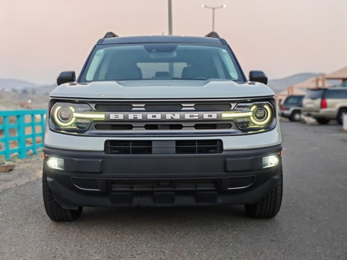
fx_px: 501
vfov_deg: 29.1
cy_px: 130
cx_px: 174
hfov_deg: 38.2
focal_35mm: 50
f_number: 2.4
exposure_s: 1/98
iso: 200
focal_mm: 5.3
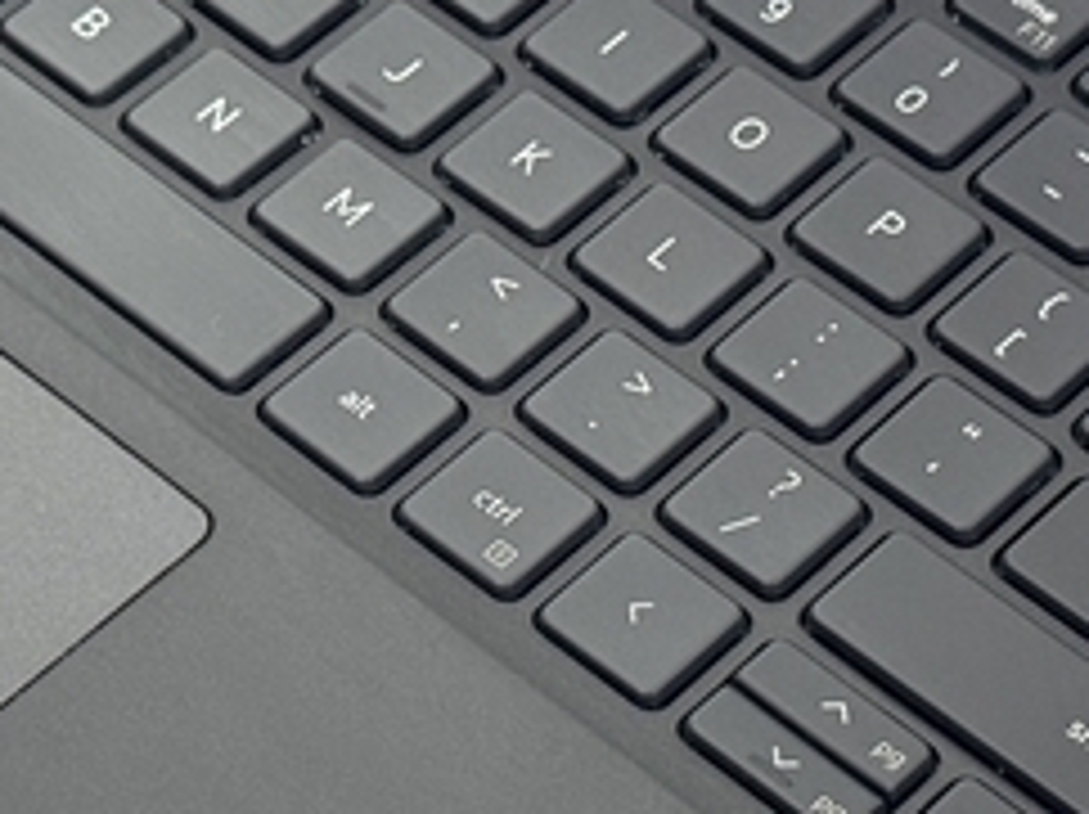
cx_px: 446
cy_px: 454
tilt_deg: -51.5
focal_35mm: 159
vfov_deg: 9.3
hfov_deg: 12.4
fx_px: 4997
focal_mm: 6.76
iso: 100
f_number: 1.78
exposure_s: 1/100
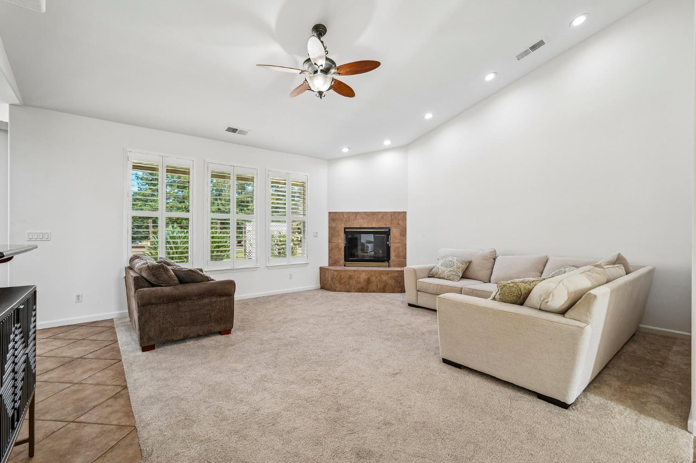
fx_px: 319
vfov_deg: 72.0
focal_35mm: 16
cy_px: 232
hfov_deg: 95.0
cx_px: 348
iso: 400
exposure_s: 1/10
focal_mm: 16.5
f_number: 8
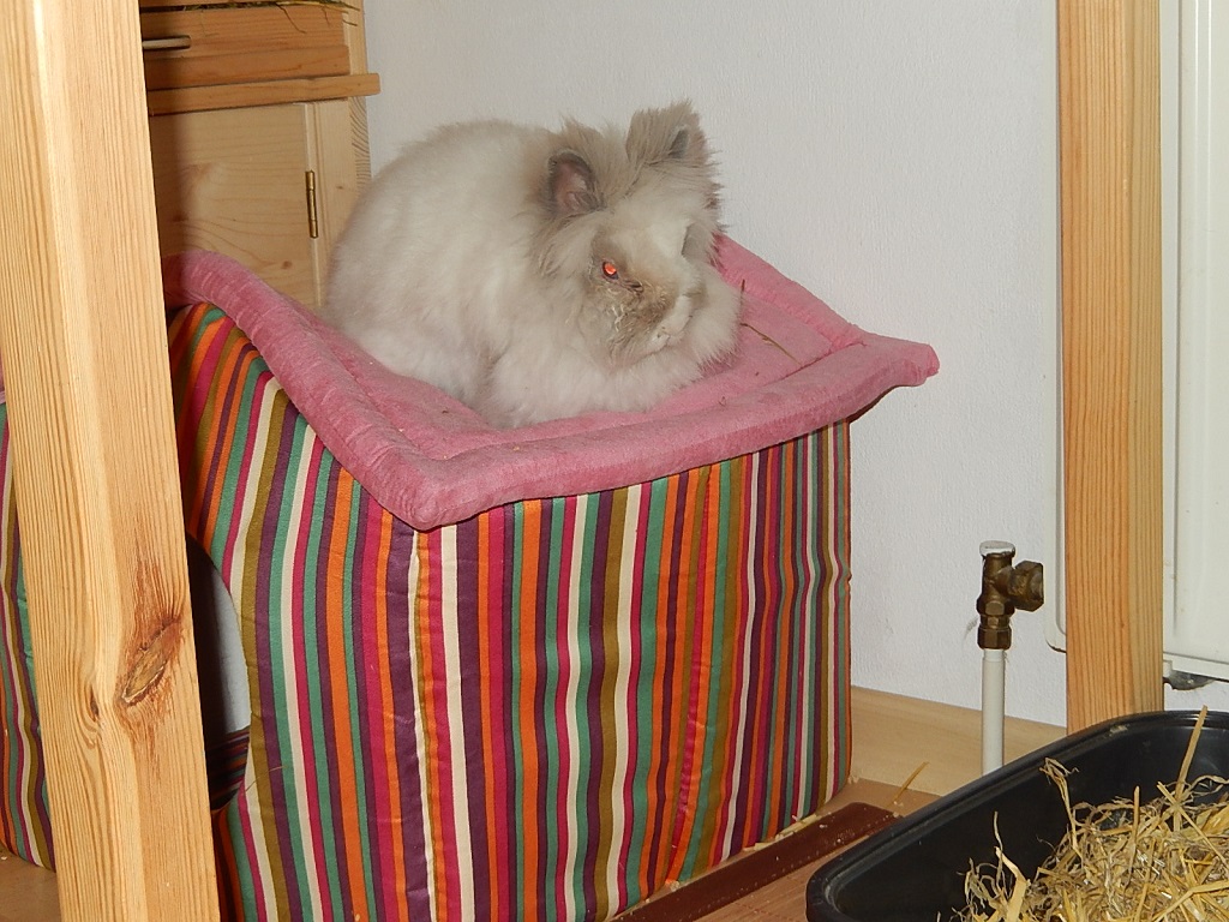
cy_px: 461
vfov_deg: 21.9
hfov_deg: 29.0
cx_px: 614
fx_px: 2379
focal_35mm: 67
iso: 200
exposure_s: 1/30
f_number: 4.8
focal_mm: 12
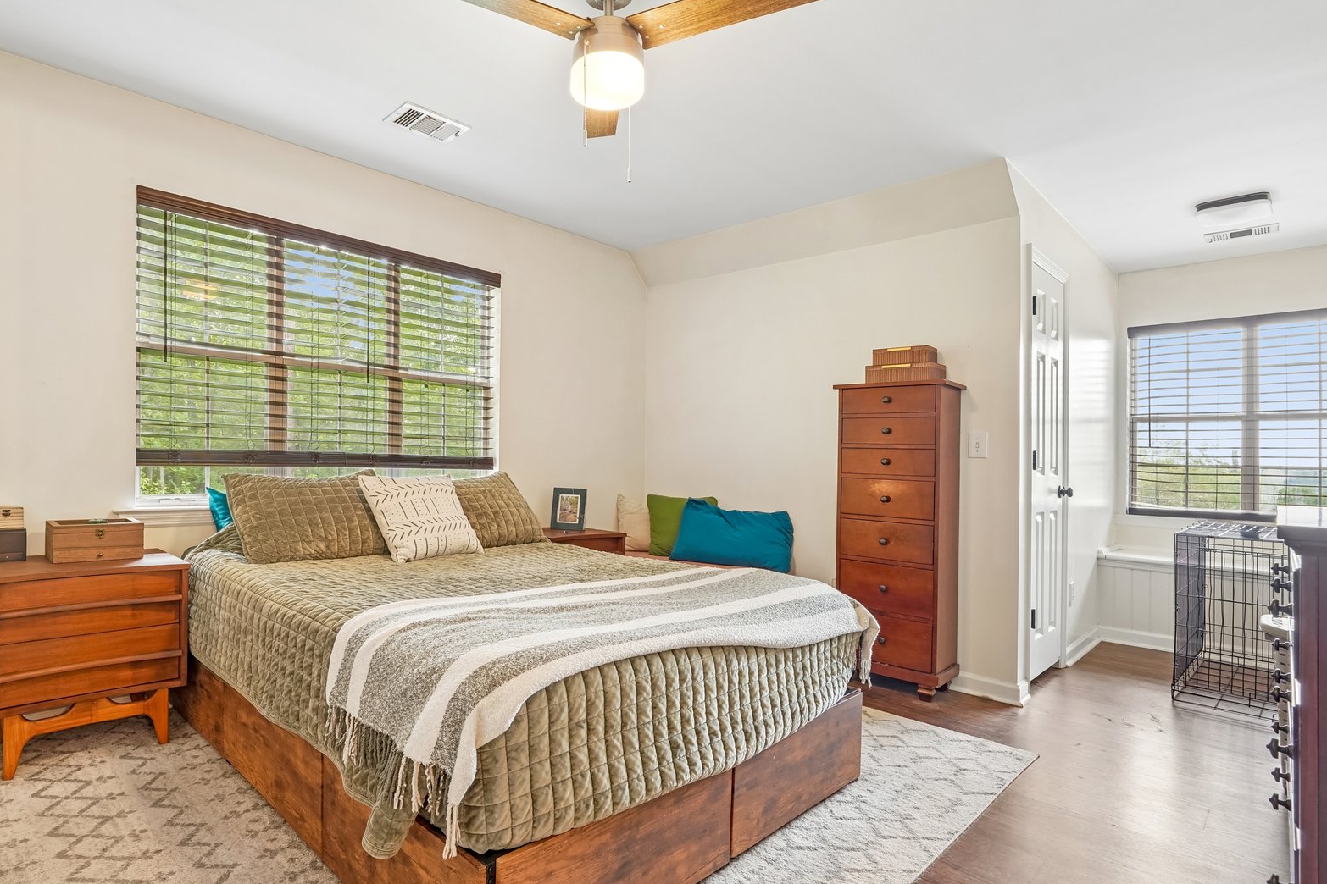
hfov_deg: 92.6
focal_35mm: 17
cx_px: 564
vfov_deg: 70.3
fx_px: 627
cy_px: 478
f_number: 8
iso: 400
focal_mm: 13
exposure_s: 1/15
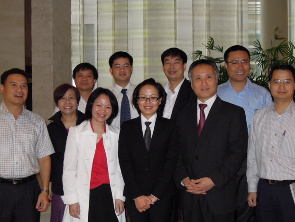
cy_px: 125
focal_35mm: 45
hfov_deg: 42.0
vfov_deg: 32.2
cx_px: 157
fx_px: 384
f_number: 3.2
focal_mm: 6.3
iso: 280
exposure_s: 1/30
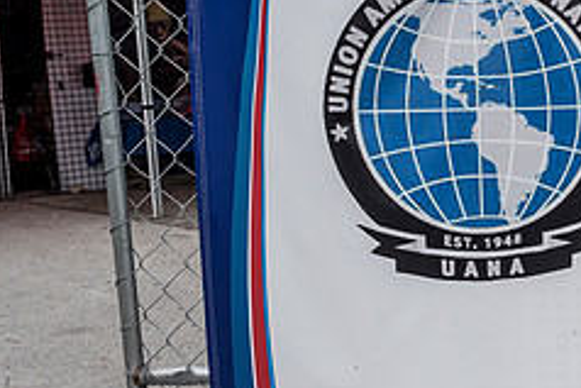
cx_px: 659
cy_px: 292
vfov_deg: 16.8
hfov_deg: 23.3
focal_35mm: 81
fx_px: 1308
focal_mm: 16
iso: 250
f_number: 5
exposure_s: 1/800
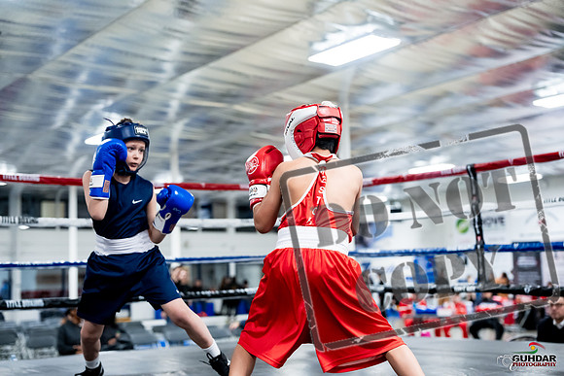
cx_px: 282
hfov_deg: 40.3
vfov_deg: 27.5
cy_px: 188
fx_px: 768
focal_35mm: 49
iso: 4000
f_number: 2.2
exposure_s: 1/800
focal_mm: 49
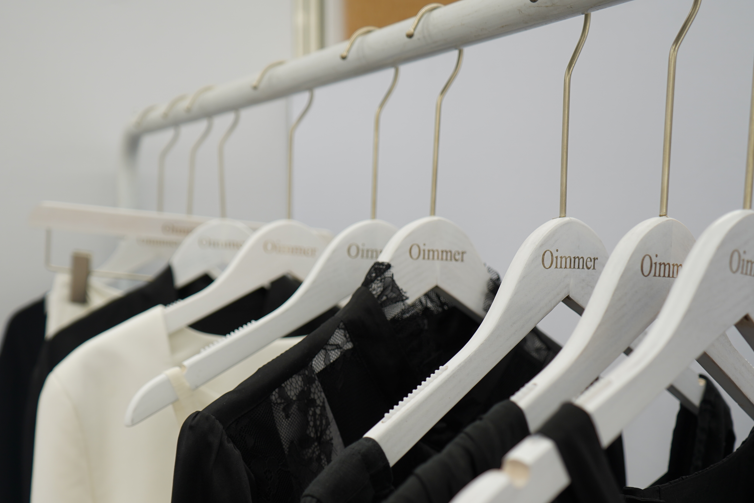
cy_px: 381
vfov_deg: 28.2
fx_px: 984
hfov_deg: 41.9
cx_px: 349
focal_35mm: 47
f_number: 4
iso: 160
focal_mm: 31
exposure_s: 1/60
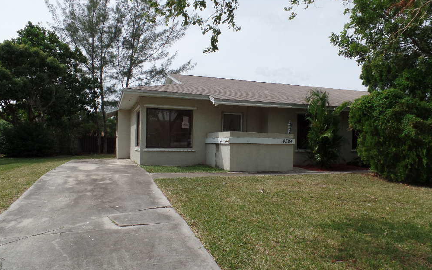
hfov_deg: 72.6
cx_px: 216
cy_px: 143
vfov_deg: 49.2
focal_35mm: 25
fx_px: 294
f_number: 5
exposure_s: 1/1000
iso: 160
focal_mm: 4.1
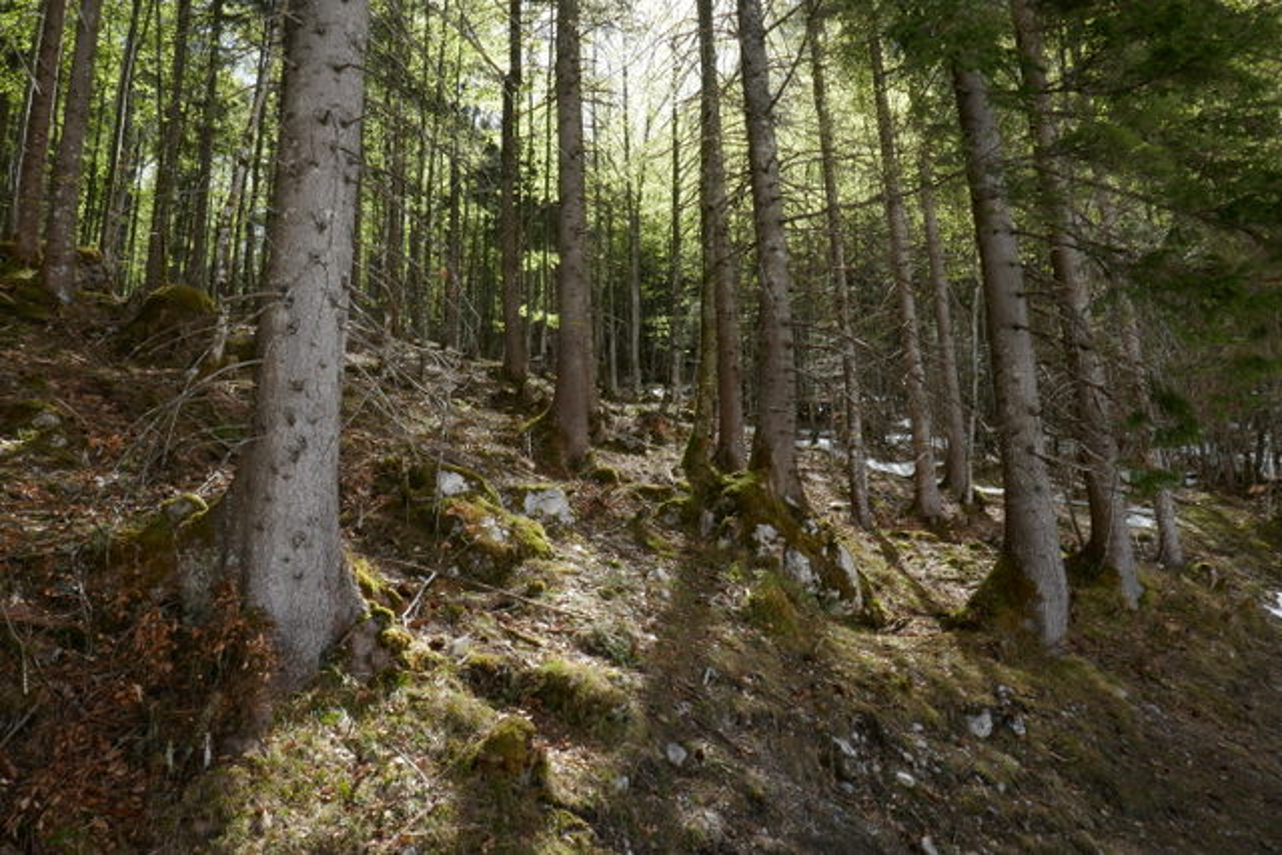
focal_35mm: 25
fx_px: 890
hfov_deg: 71.5
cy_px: 428
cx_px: 641
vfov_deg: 51.3
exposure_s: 1/80
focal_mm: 9.1
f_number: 7.1
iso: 125
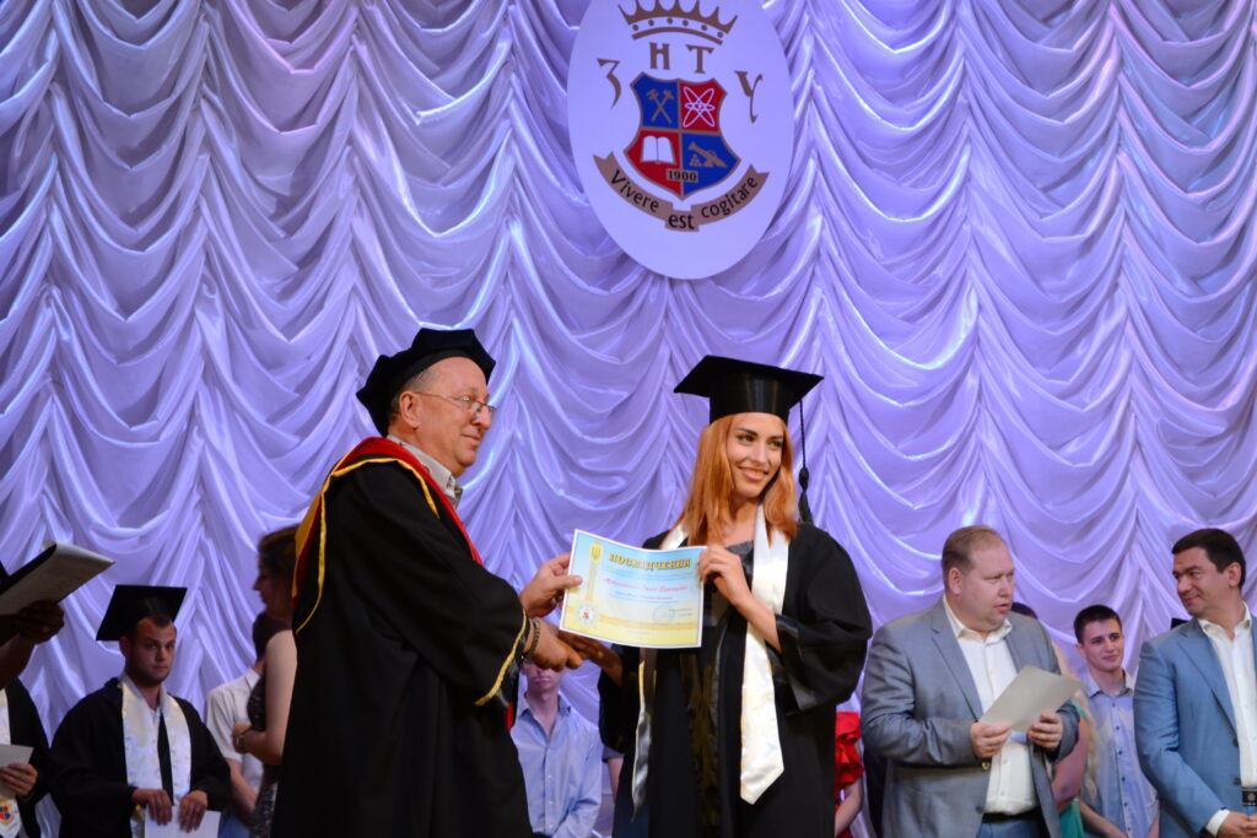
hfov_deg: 24.6
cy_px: 419
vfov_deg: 16.6
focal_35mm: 82
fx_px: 2881
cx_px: 628
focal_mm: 55
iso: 800
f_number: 5.6
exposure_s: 1/80
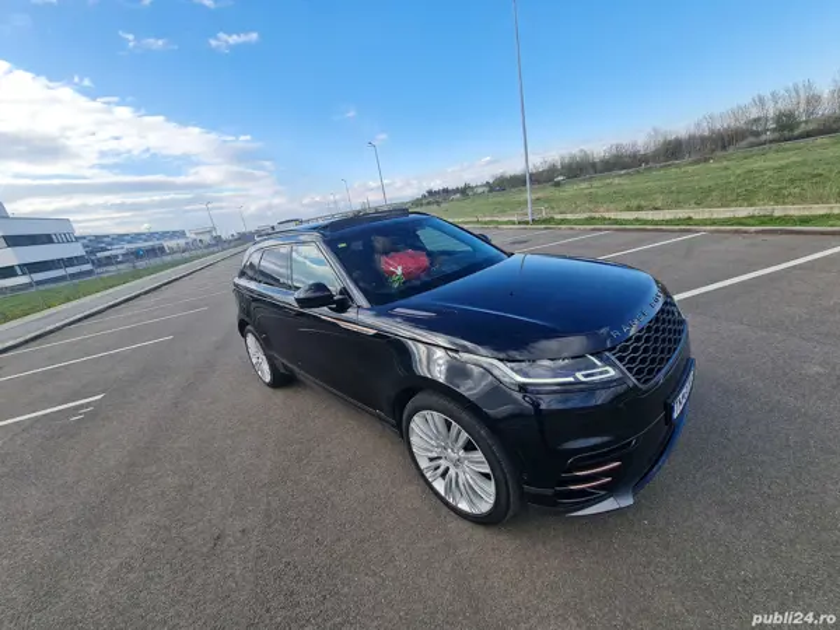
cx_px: 420
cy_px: 315
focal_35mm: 13
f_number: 2.2
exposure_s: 1/776
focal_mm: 2.2
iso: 50
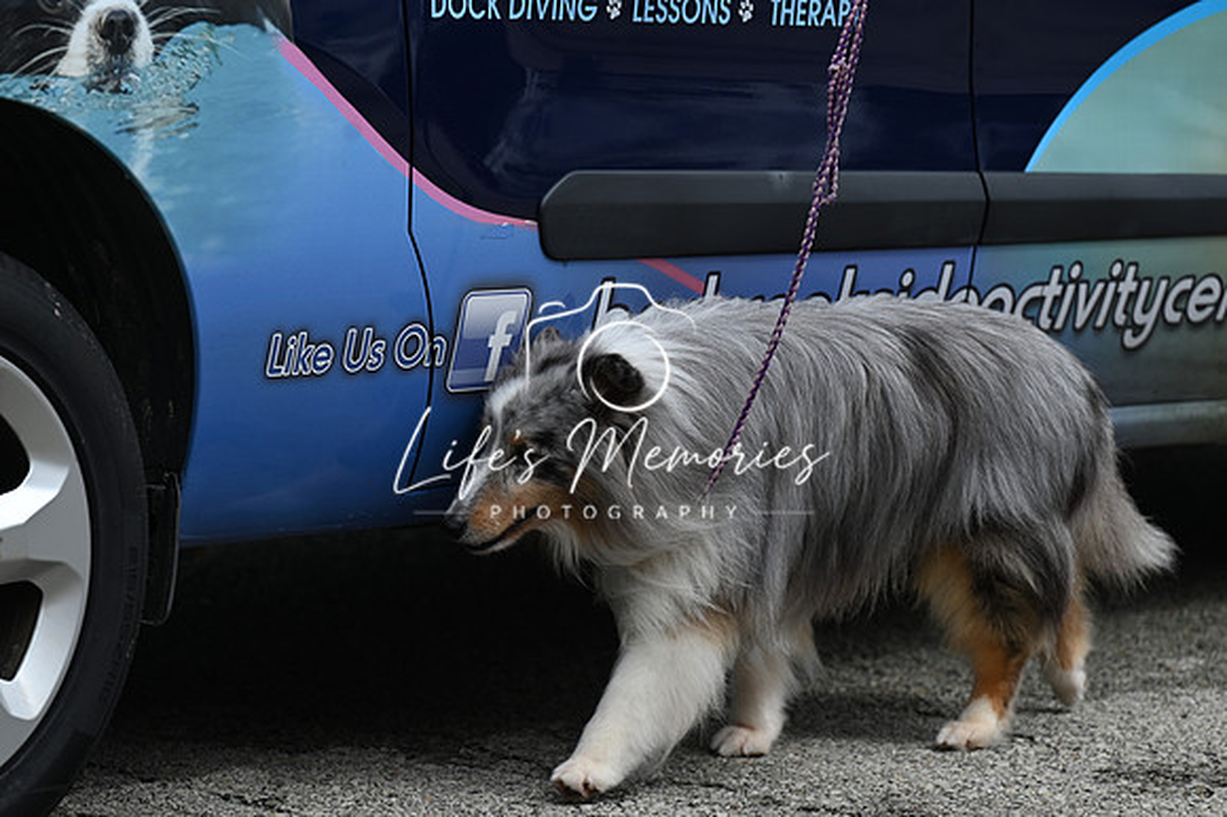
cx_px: 614
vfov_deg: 6.9
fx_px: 6813
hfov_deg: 10.3
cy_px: 408
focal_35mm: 200
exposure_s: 1/1000
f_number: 5
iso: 320
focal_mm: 200
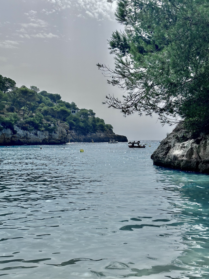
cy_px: 140
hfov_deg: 30.3
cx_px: 104
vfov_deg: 39.7
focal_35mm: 48
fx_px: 386
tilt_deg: -0.5
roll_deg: -1.0
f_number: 1.78
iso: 64
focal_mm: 6.86
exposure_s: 1/9804
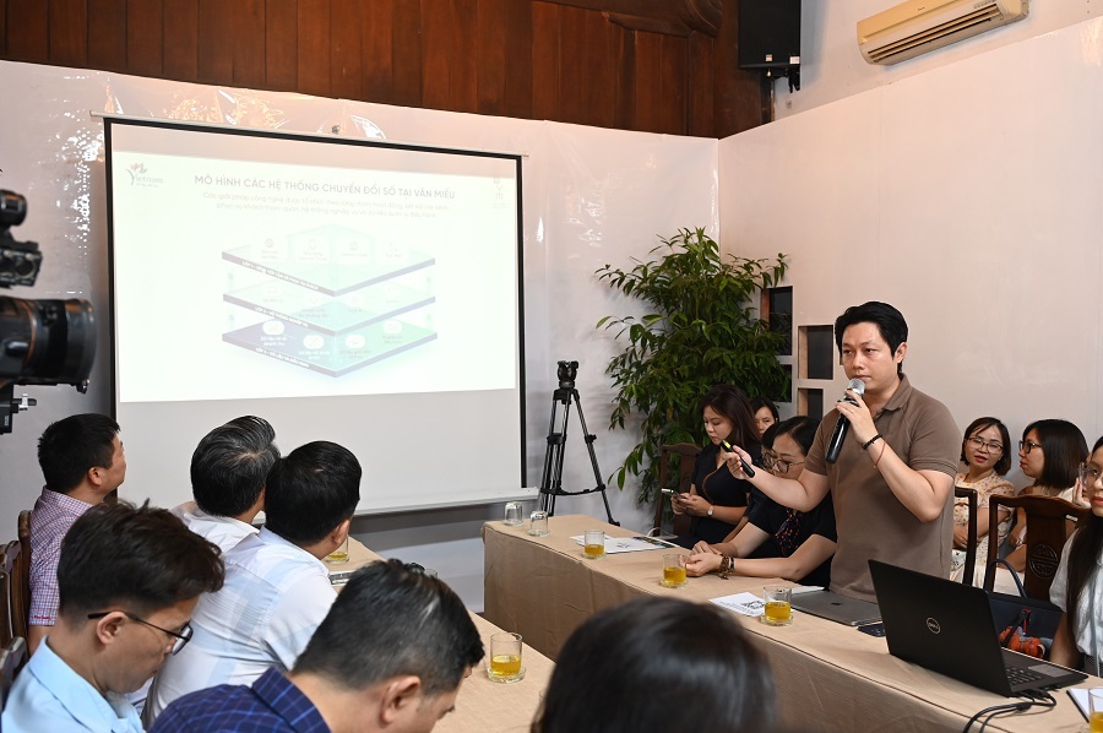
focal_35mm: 32
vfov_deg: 41.0
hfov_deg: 58.8
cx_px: 552
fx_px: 979
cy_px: 366
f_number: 4.5
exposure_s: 1/100
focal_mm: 32
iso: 1600
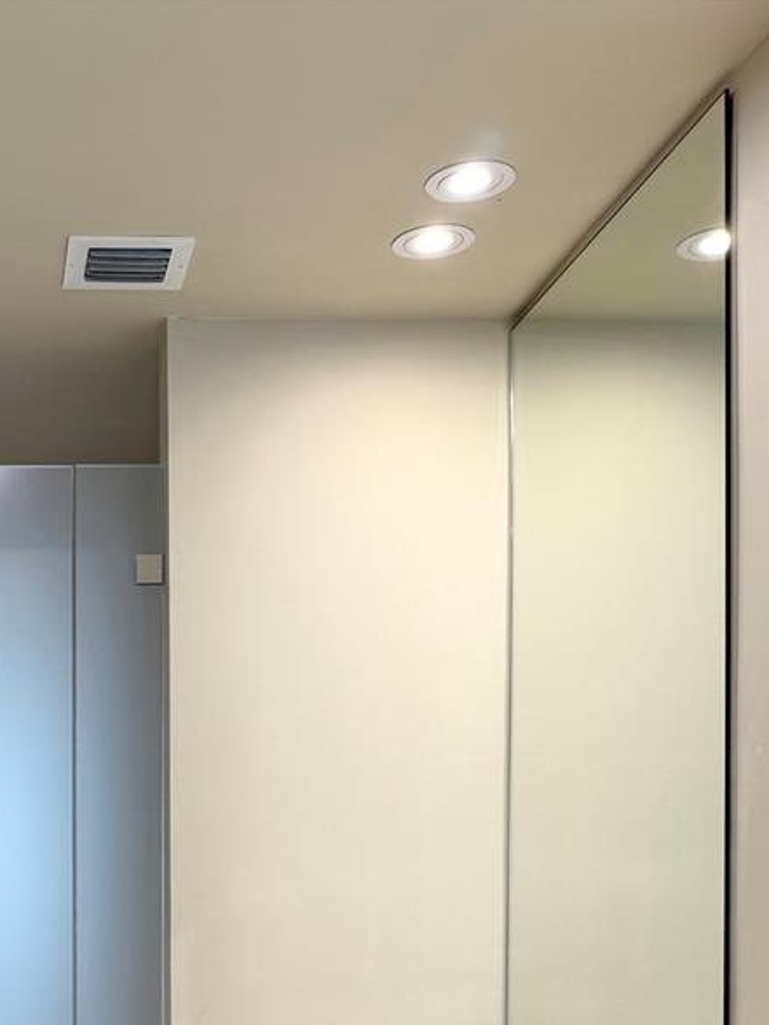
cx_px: 75
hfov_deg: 28.5
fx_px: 1451
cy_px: 1042
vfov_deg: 35.0
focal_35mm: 49
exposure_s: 1/125
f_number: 1.78
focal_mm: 6.76
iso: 80
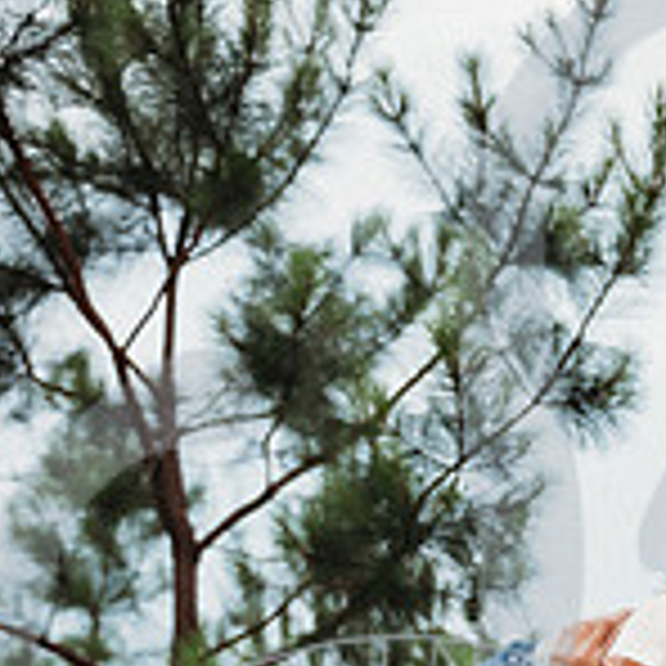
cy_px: 711
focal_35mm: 67
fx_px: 1458
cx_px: 608
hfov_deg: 24.9
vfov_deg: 24.2
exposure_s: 1/320
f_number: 2.8
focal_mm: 26
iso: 200
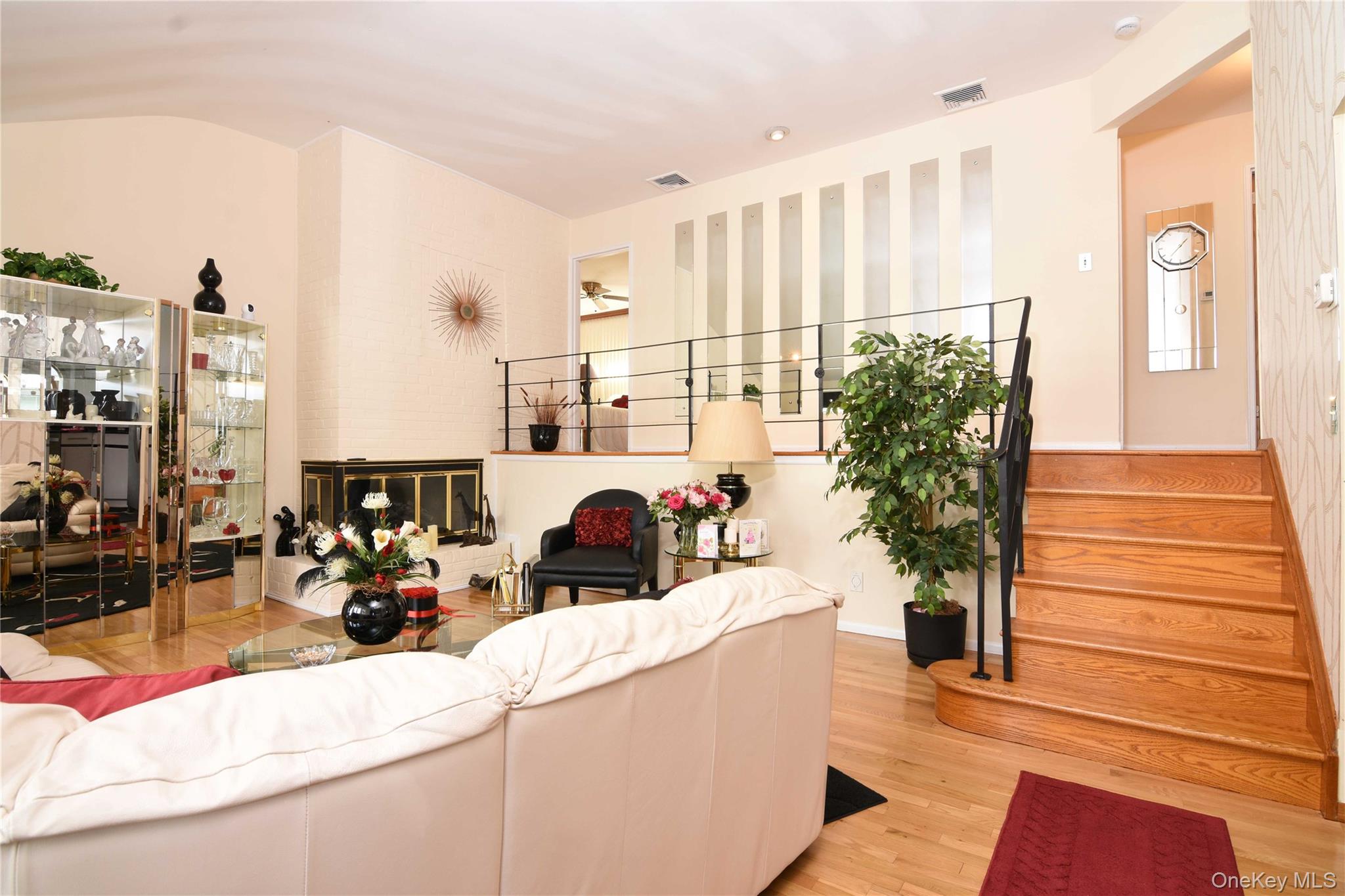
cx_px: 672
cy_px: 448
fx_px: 616
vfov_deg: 72.0
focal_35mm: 16
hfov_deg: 95.0
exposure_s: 1/10
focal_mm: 11
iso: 320
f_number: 9
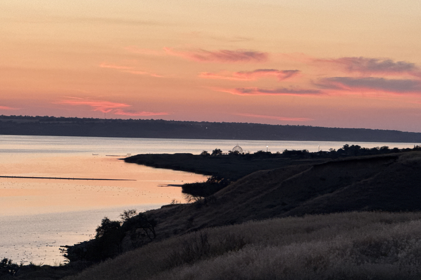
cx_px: 211
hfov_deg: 16.4
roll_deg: -1.6
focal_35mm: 125
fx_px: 1462
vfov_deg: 11.0
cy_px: 129
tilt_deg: +0.5
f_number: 2.8
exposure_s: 1/99
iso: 200
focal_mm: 15.66
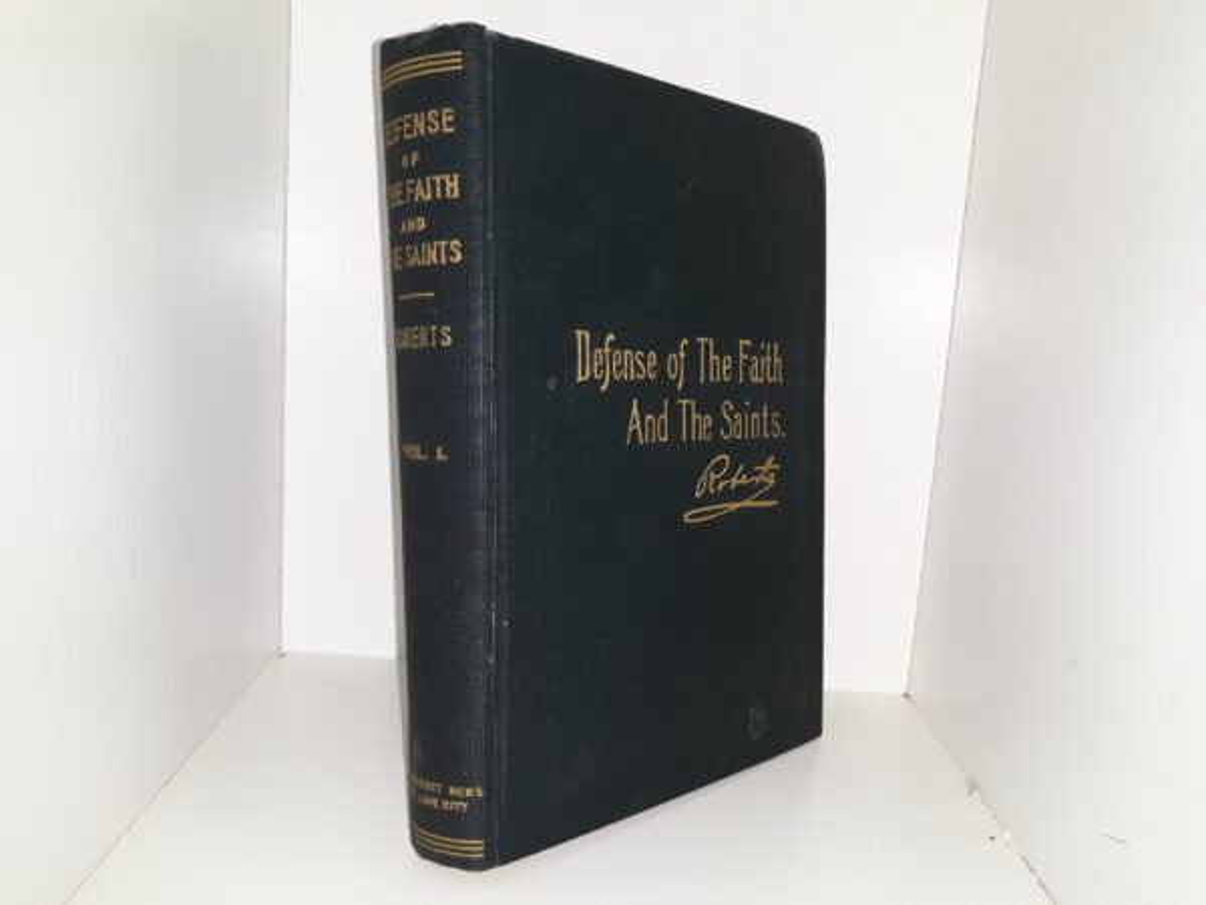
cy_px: 452
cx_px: 603
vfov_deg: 49.7
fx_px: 976
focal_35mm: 28
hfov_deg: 63.4
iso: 64
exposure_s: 1/120
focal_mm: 3.7
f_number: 1.7
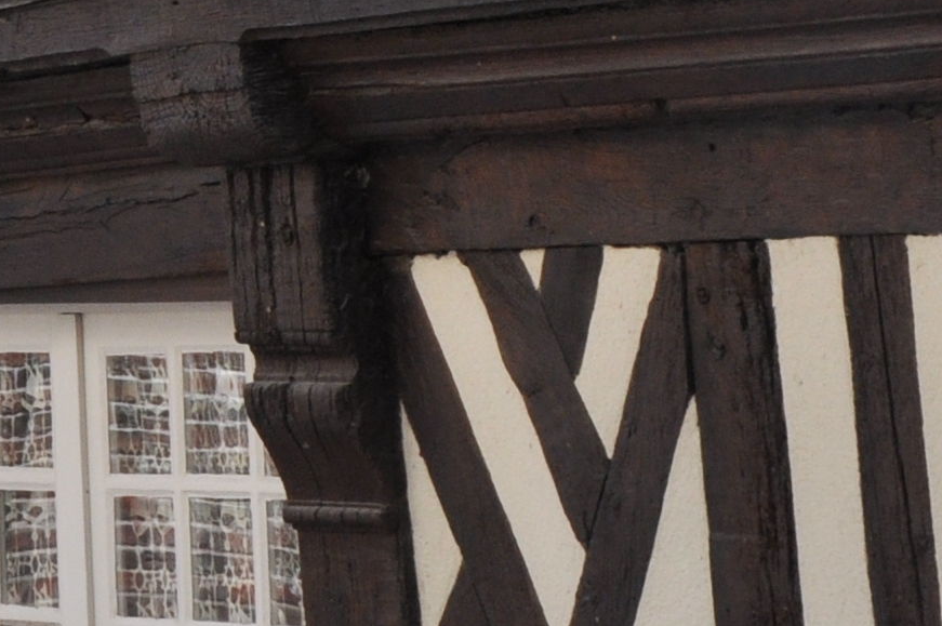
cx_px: -614
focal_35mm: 192
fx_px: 5019
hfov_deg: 10.2
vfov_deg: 7.0
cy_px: -392
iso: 400
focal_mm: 26
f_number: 13
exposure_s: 1/160
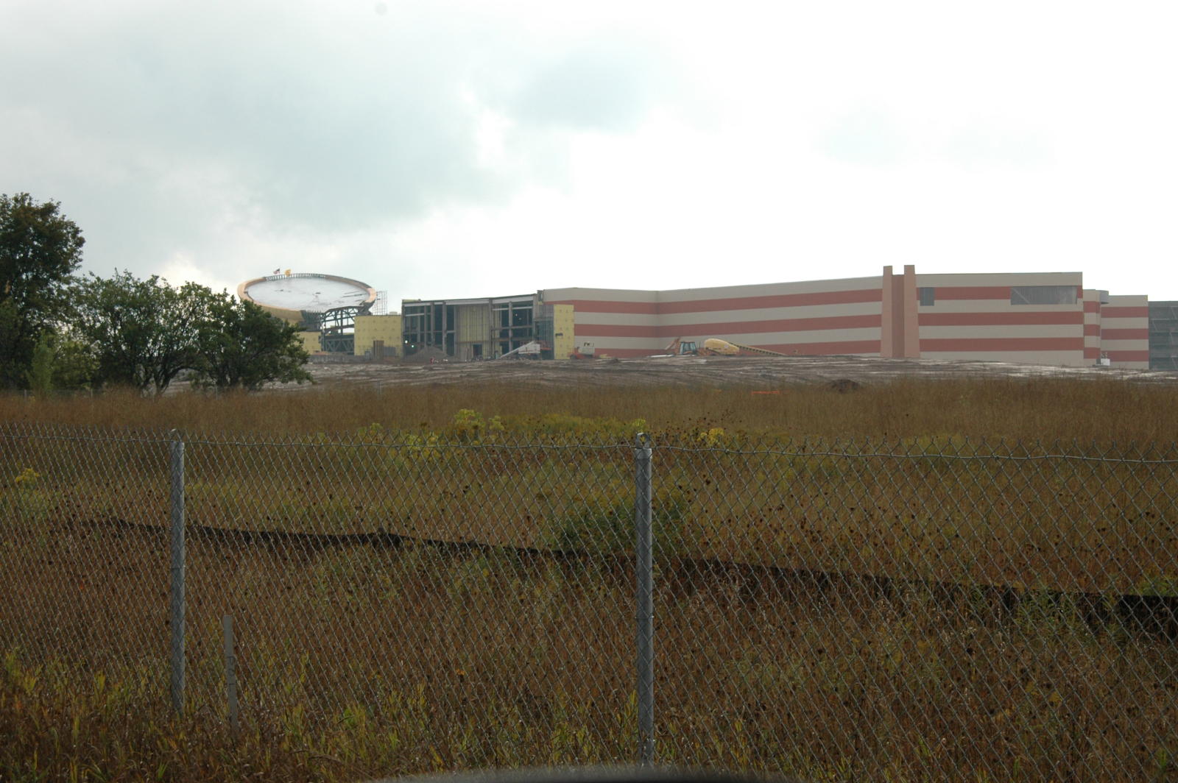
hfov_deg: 27.0
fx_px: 2452
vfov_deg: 18.2
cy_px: 392
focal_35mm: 75
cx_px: 589
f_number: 10
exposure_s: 1/400
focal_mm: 50
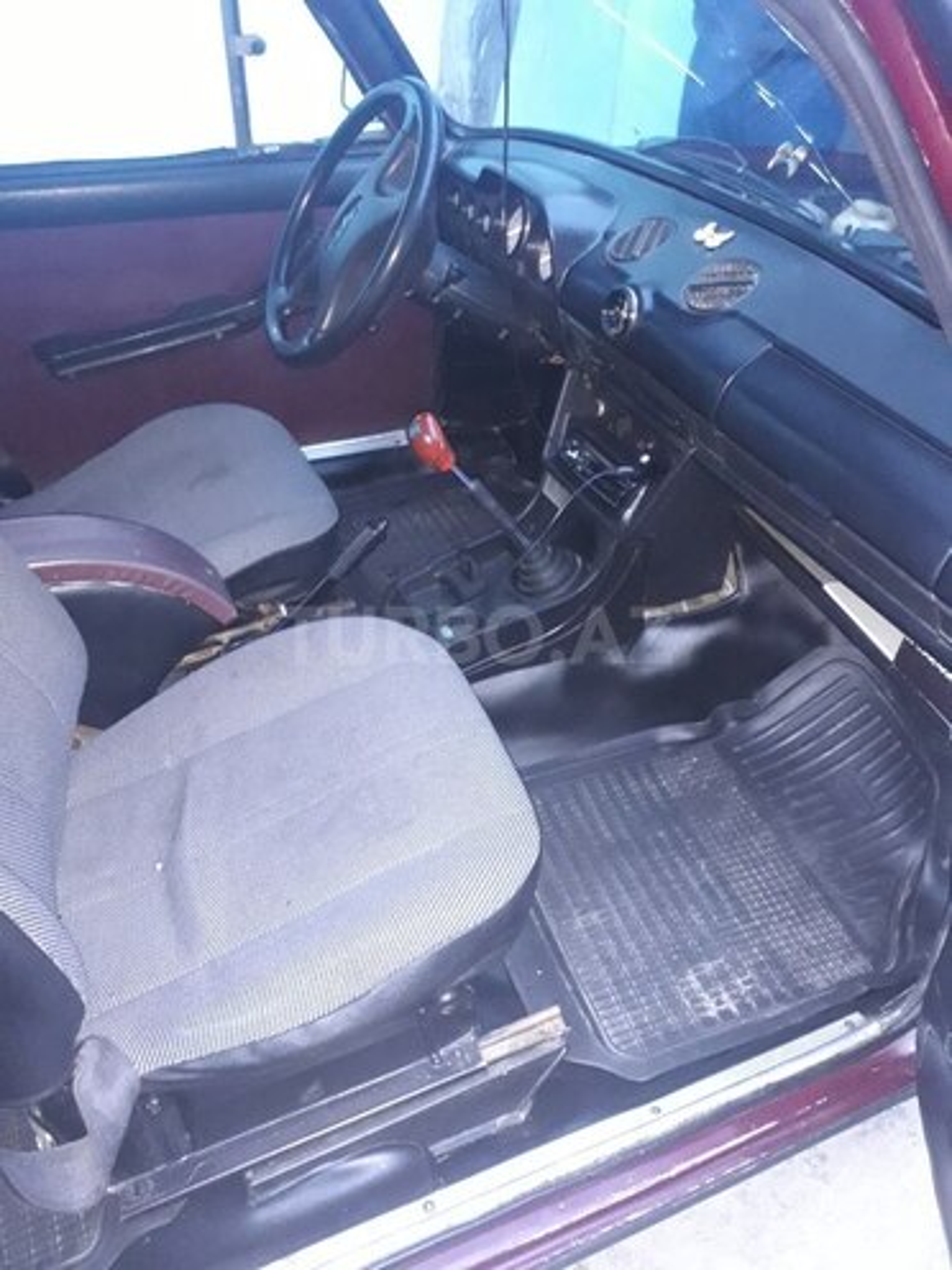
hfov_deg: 51.4
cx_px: 476
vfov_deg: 65.3
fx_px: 990
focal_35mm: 27
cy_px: 635
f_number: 1.9
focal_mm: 3.6
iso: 400
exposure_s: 1/20
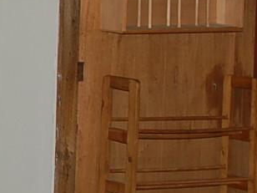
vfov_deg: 8.8
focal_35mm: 169
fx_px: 1255
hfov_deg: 11.1
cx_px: -152
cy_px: 33
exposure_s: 1/60
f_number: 4
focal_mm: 24
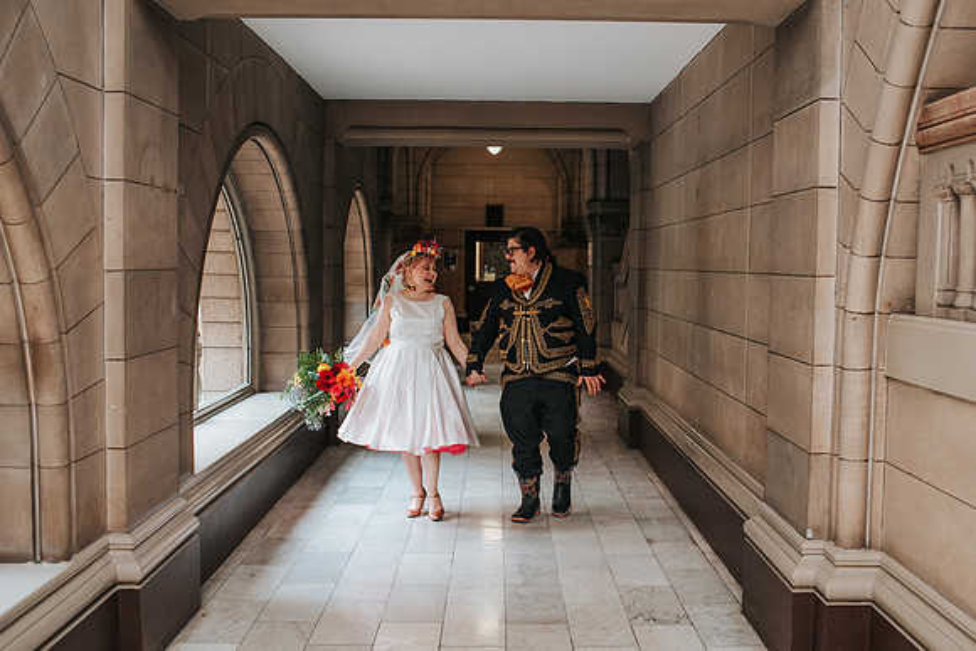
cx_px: 521
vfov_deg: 34.7
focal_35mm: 38
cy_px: 325
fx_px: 1044
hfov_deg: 50.1
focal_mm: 35
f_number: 3.5
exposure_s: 1/200
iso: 1000
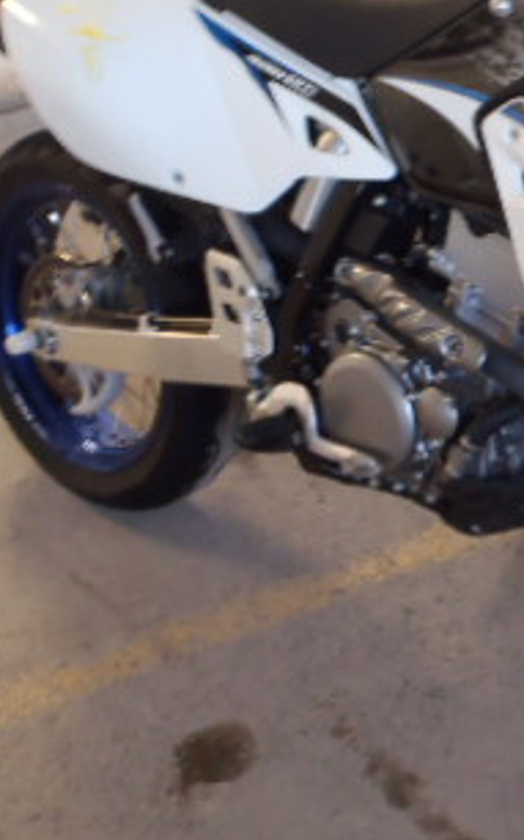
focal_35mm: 62
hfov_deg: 20.0
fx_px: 1418
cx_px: 576
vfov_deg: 32.9
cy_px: 365
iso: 200
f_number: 3.5
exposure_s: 1/13
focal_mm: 5
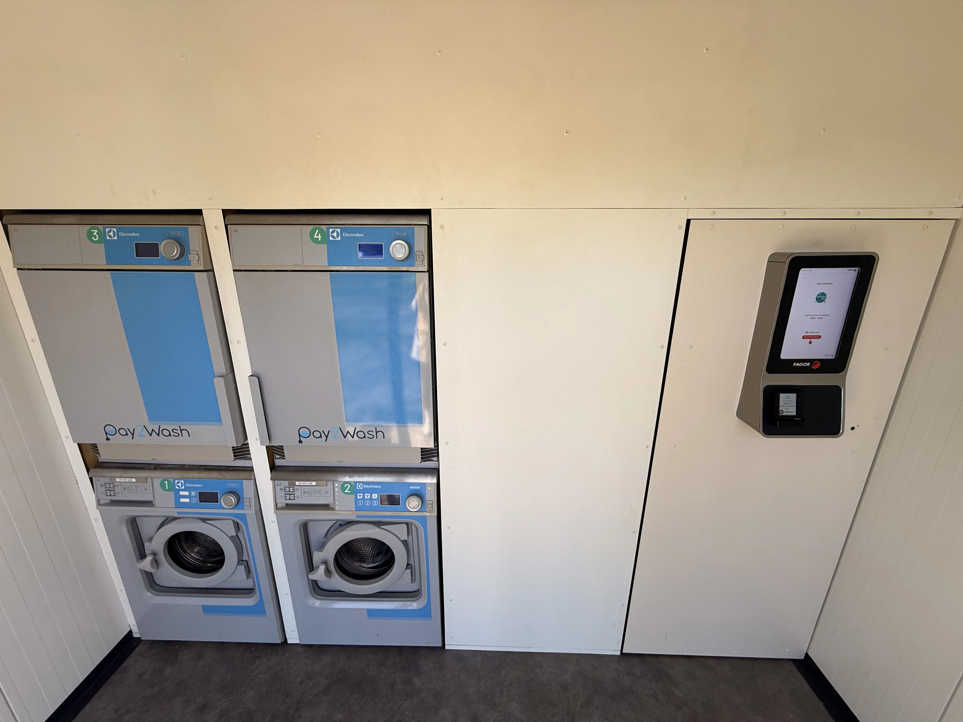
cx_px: 482
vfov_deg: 85.7
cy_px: 361
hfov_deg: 102.1
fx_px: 389
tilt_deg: -16.6
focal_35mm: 14
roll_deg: -0.9
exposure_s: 1/195
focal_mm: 2.22
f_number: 2.2
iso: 50
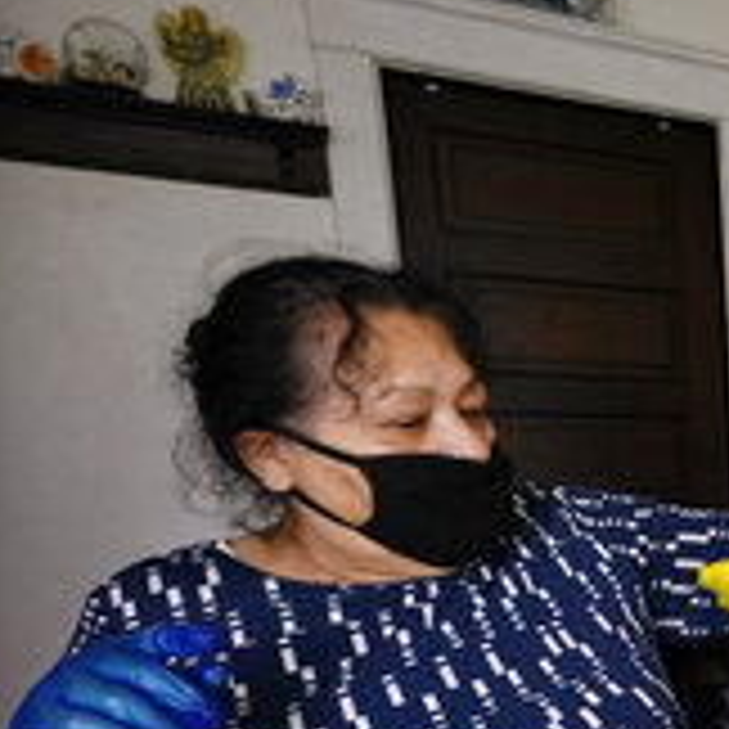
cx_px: 1138
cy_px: 659
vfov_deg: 36.7
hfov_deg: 26.2
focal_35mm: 43
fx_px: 1025
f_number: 5.6
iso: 2500
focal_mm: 16
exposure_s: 1/60
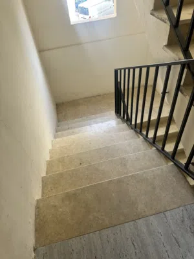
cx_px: 97
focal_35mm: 24
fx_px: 179
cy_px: 130
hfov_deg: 56.8
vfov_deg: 71.6
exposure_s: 1/121
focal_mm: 6.86
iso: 100
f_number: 1.78
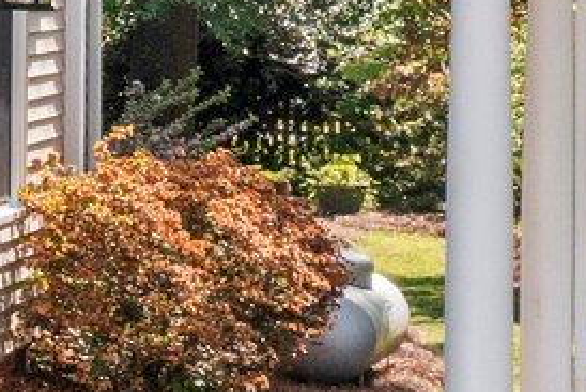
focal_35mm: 209
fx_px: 3404
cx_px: -1480
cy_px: -26
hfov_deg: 7.8
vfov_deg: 6.6
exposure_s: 1/400
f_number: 5.6
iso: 100
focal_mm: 10.26
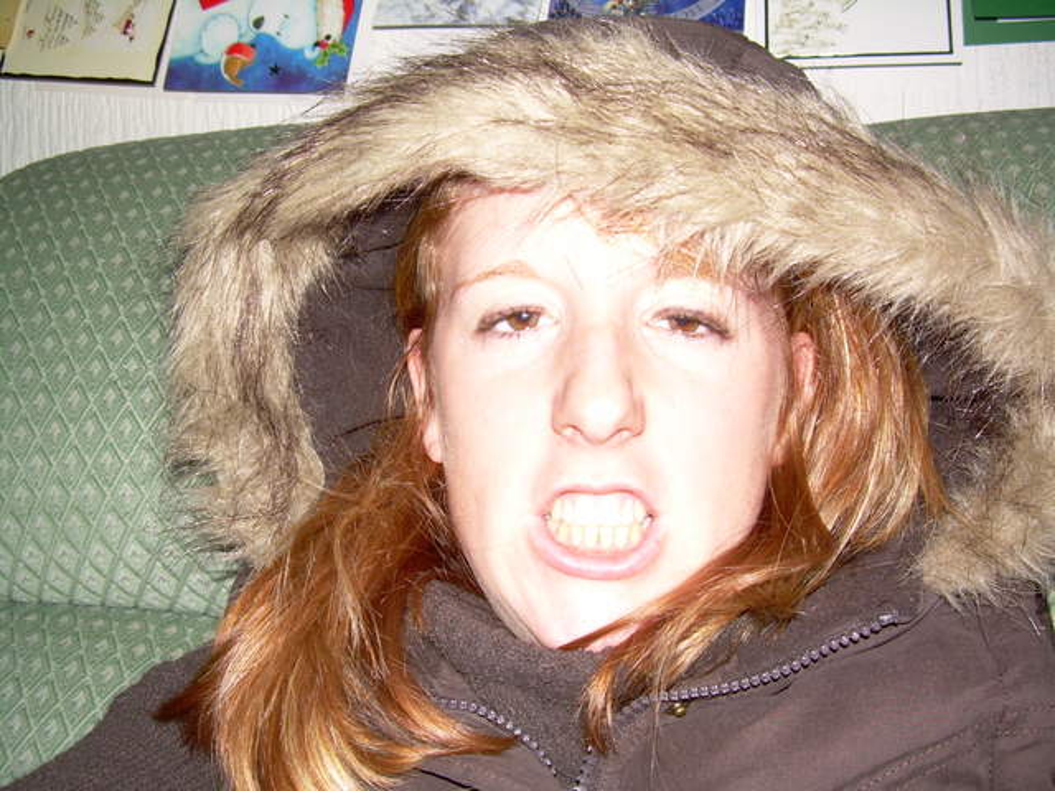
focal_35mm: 38
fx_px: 1158
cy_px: 396
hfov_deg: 49.0
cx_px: 528
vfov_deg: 37.7
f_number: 2.8
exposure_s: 1/60
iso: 50
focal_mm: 6.3
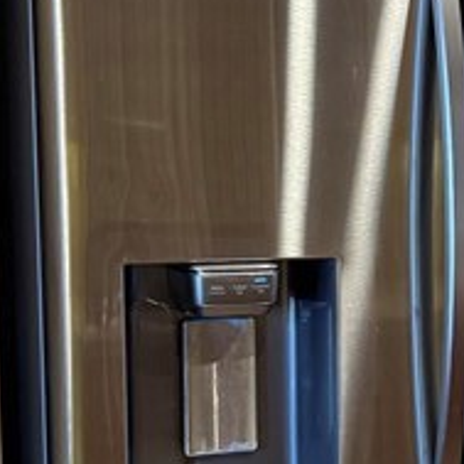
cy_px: 336
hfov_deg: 14.0
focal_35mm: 115
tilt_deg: -7.5
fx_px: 1744
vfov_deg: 15.1
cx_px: 739
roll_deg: -2.2
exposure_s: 1/60
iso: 400
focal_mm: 6.76
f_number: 1.78
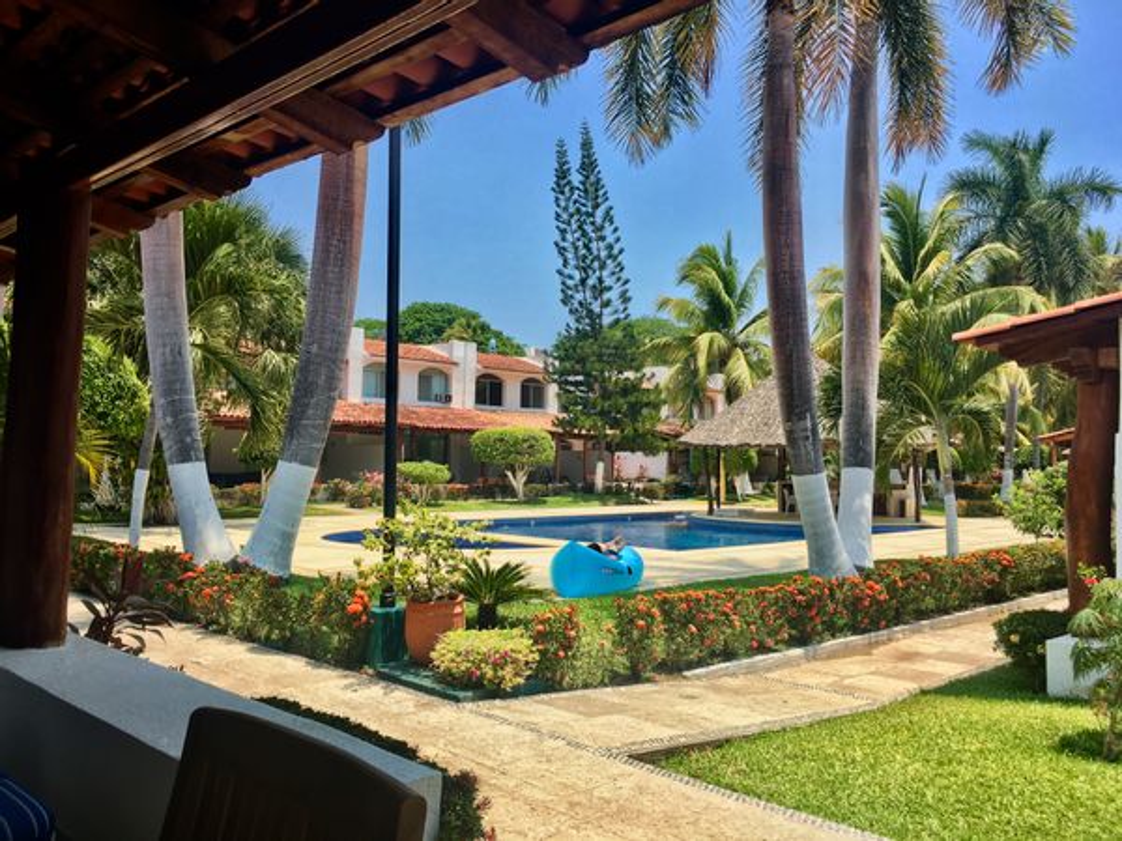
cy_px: 420
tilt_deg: +3.7
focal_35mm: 29
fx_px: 940
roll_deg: -1.2
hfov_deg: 61.7
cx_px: 561
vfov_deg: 48.2
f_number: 2.2
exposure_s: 1/437
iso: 25
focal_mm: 4.15
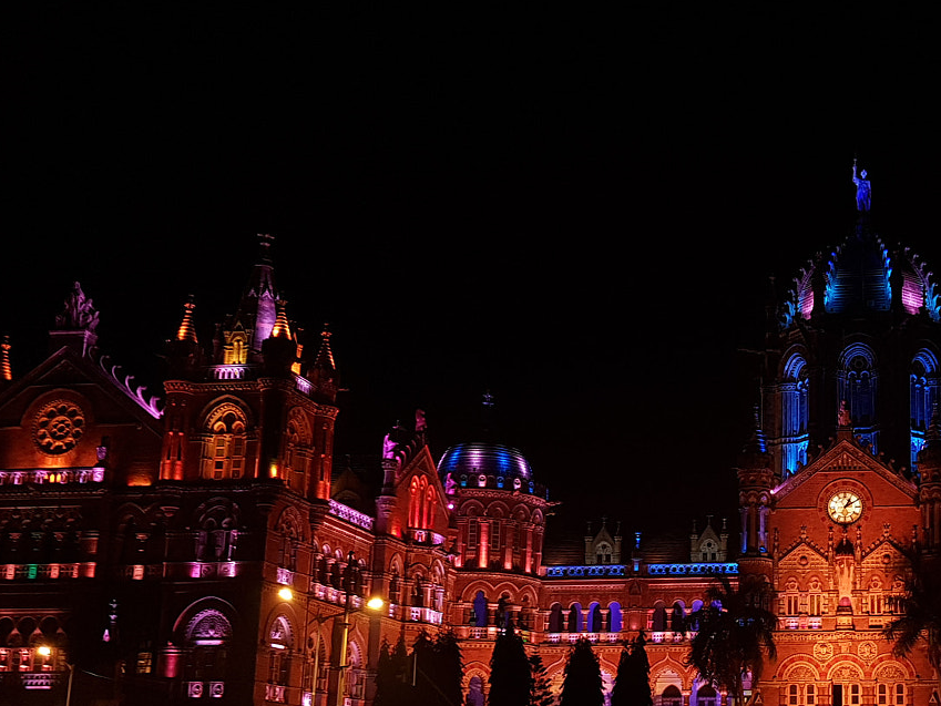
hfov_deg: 36.8
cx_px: 818
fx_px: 1332
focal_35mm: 49
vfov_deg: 29.2
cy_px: 543
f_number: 1.7
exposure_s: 1/8
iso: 50
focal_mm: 4.2
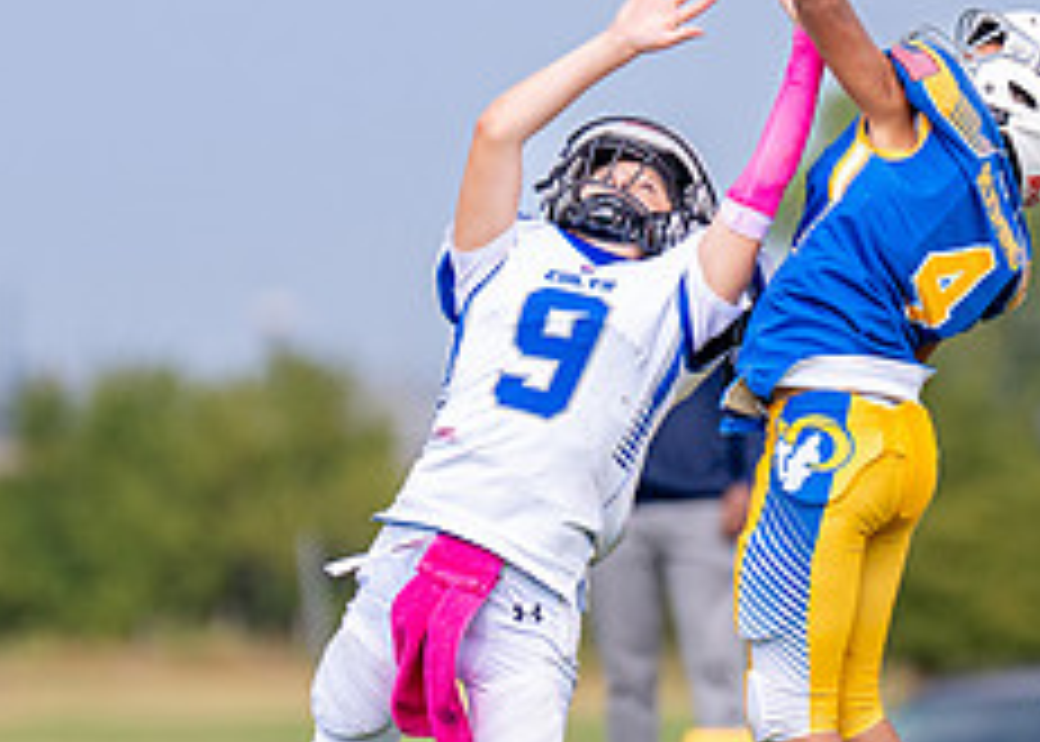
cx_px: 873
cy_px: 336
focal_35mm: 746
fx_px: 22034
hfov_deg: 2.7
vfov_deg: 1.9
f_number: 2.8
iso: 250
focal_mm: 200
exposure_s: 1/2500
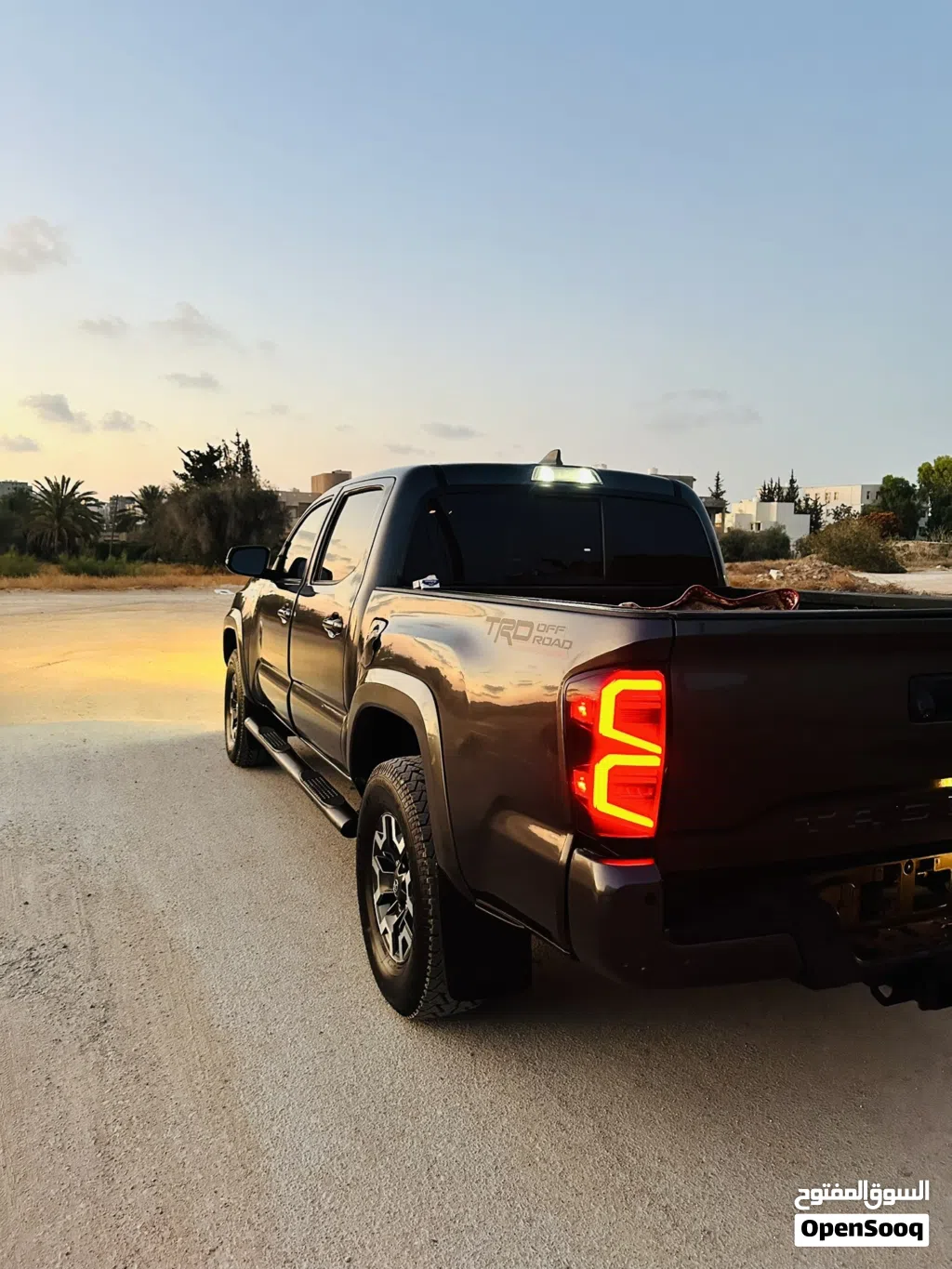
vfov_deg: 71.6
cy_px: 634
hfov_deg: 56.8
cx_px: 476
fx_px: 880
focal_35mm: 24
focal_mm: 6.86
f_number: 1.78
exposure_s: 1/60
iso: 640
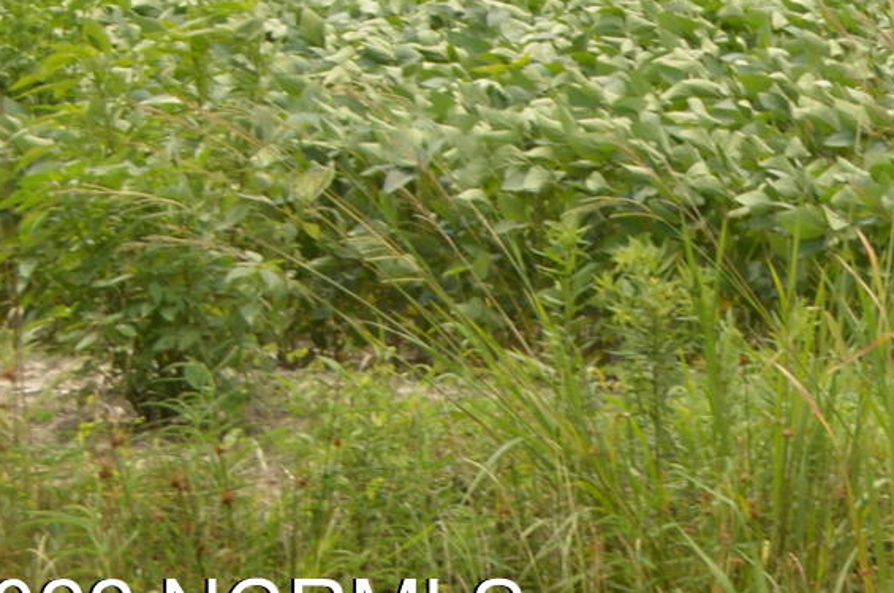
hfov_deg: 7.9
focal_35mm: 239
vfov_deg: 5.5
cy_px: -821
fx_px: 5927
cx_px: 2239
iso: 100
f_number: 8
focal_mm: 30
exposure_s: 1/200
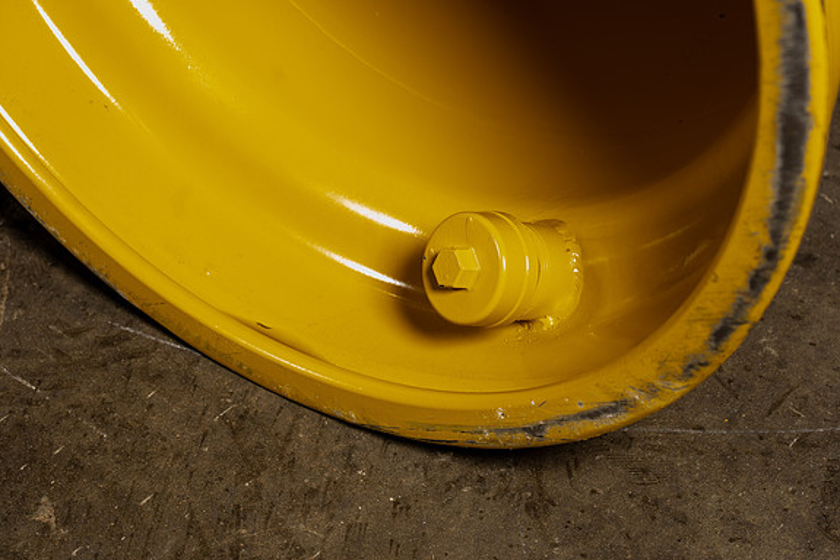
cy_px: 281
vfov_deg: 13.0
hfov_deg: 19.5
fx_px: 2449
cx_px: 421
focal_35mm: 105
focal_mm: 104
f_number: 5.6
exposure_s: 1/125
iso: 800
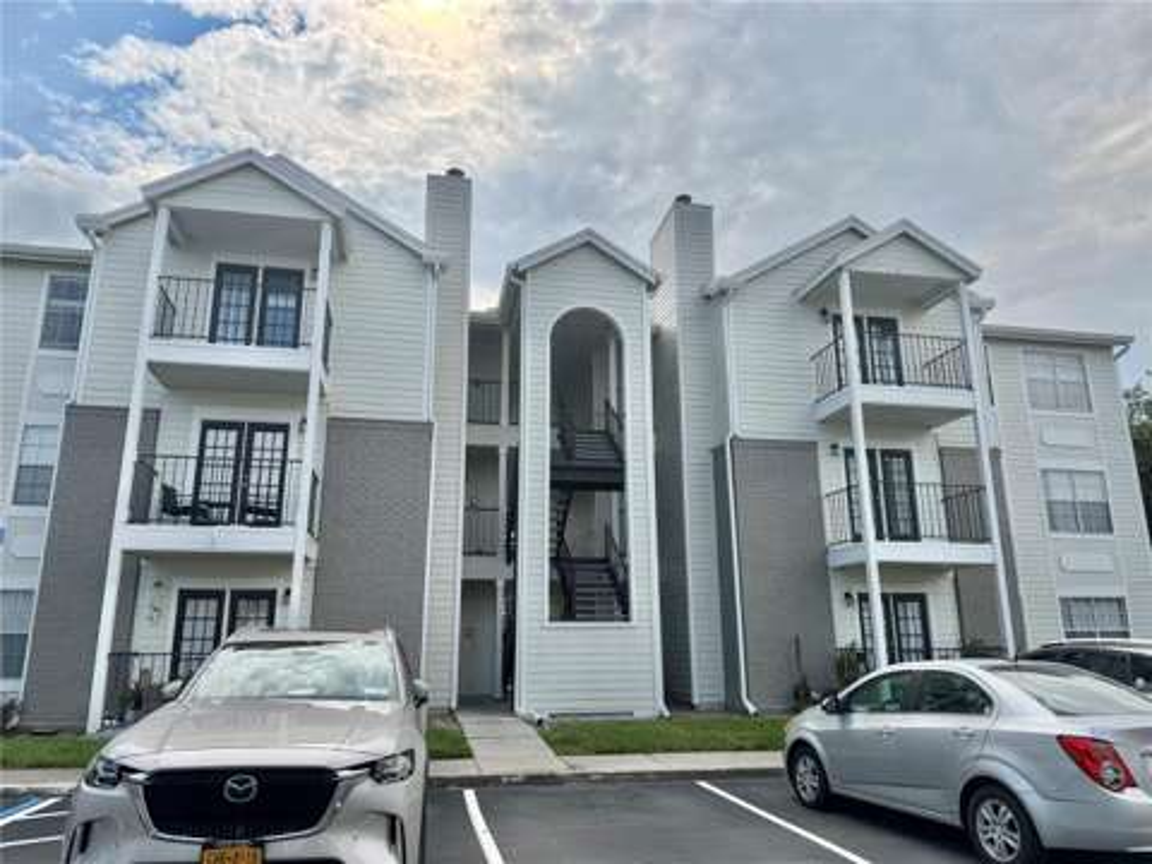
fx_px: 799
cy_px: 432
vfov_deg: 56.8
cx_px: 576
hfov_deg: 71.6
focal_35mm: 24
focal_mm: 6.76
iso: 80
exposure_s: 1/5714
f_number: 1.78
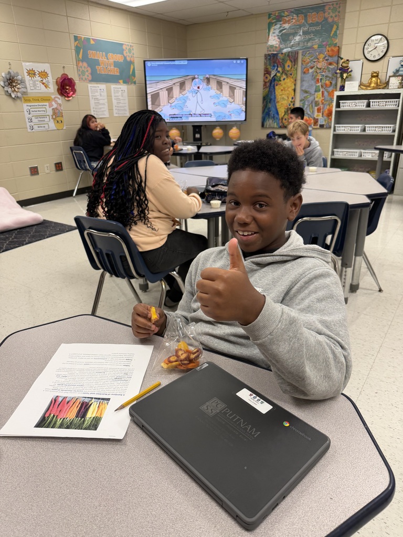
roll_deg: +2.8
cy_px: 268
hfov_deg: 56.8
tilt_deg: -22.2
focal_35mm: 24
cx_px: 202
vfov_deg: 71.6
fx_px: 373
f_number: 1.78
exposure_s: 1/60
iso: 125
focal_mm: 6.76
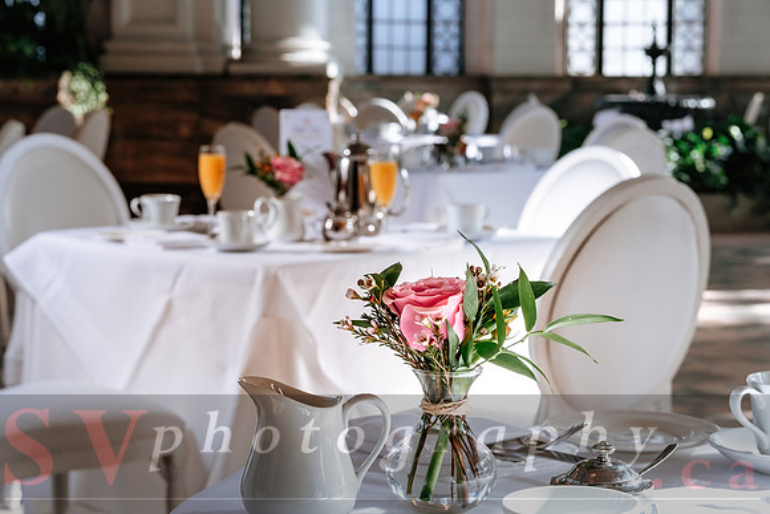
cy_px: 257
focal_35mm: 77
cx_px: 385
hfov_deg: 26.5
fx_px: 1638
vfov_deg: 17.8
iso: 200
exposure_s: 1/125
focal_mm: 50
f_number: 8
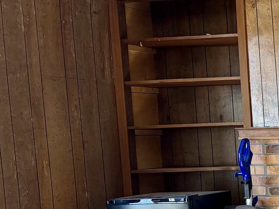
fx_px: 725
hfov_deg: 17.4
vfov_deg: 16.1
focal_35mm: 90
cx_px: 511
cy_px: 214
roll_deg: +1.5
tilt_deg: -6.6
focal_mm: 6.76
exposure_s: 1/127
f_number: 1.78
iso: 200
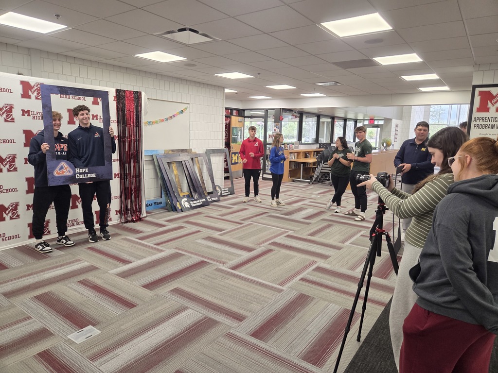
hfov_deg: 73.9
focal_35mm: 23
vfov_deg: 58.9
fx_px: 331
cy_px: 186
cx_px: 249
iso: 500
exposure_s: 1/120
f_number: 1.8
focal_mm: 5.4
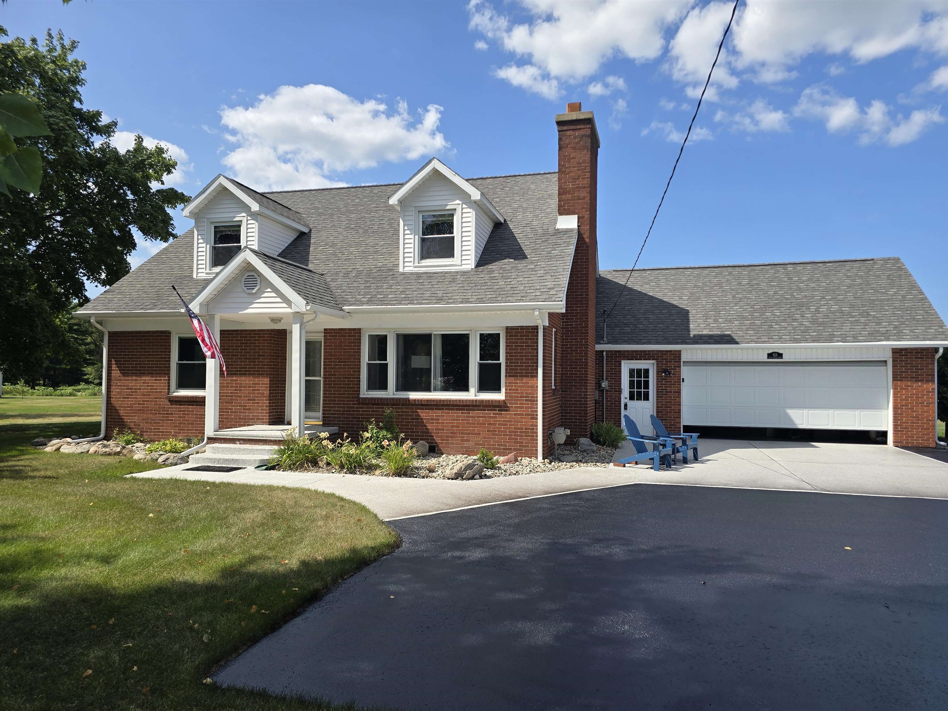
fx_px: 630
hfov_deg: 73.9
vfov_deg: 58.9
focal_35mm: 23
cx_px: 474
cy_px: 356
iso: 12
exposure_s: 1/682
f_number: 1.7
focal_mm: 6.3
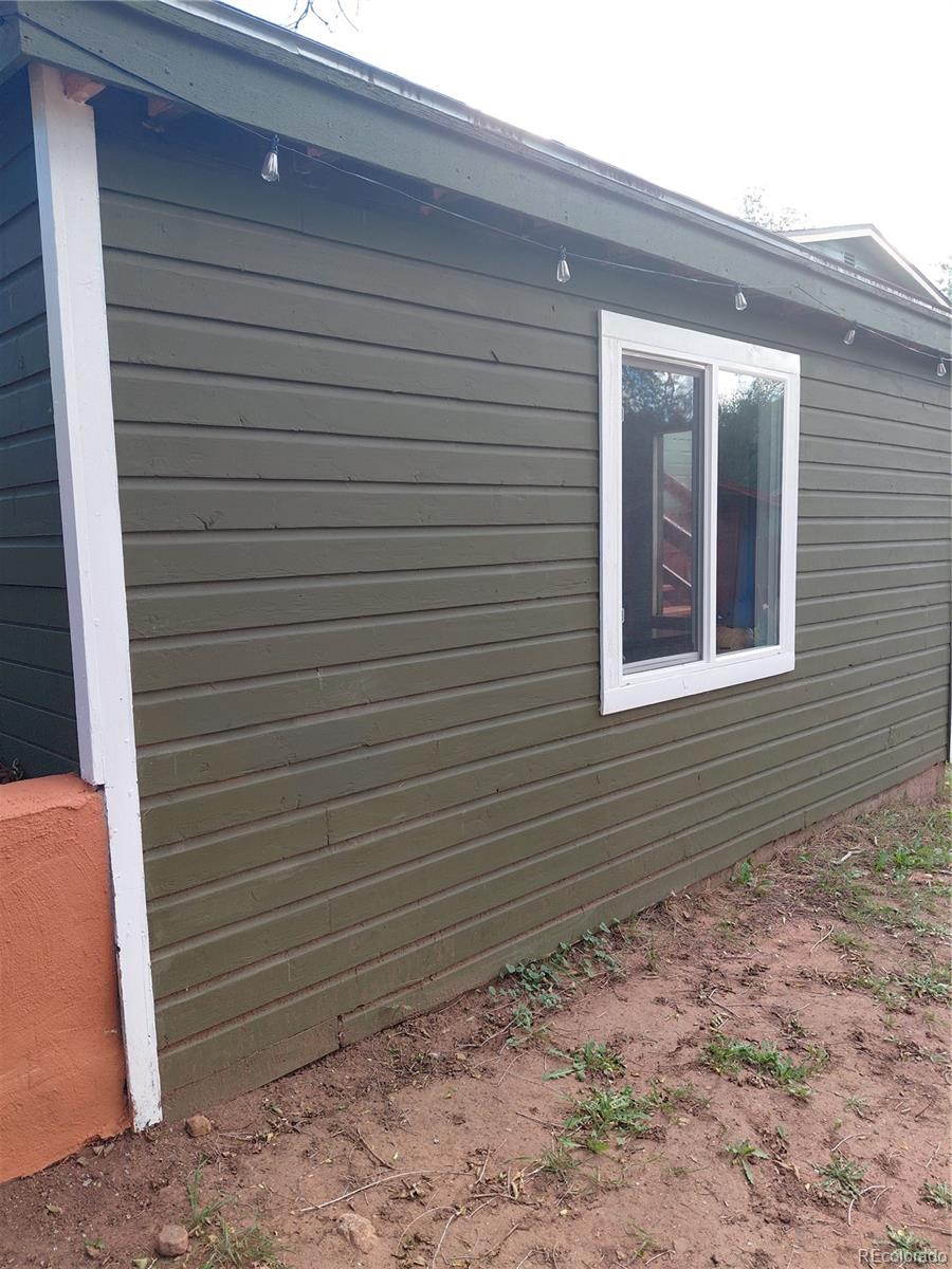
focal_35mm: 25
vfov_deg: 69.4
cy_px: 634
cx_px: 476
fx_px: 917
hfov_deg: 54.9
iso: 50
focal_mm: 4.69
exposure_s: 1/175
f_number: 1.8
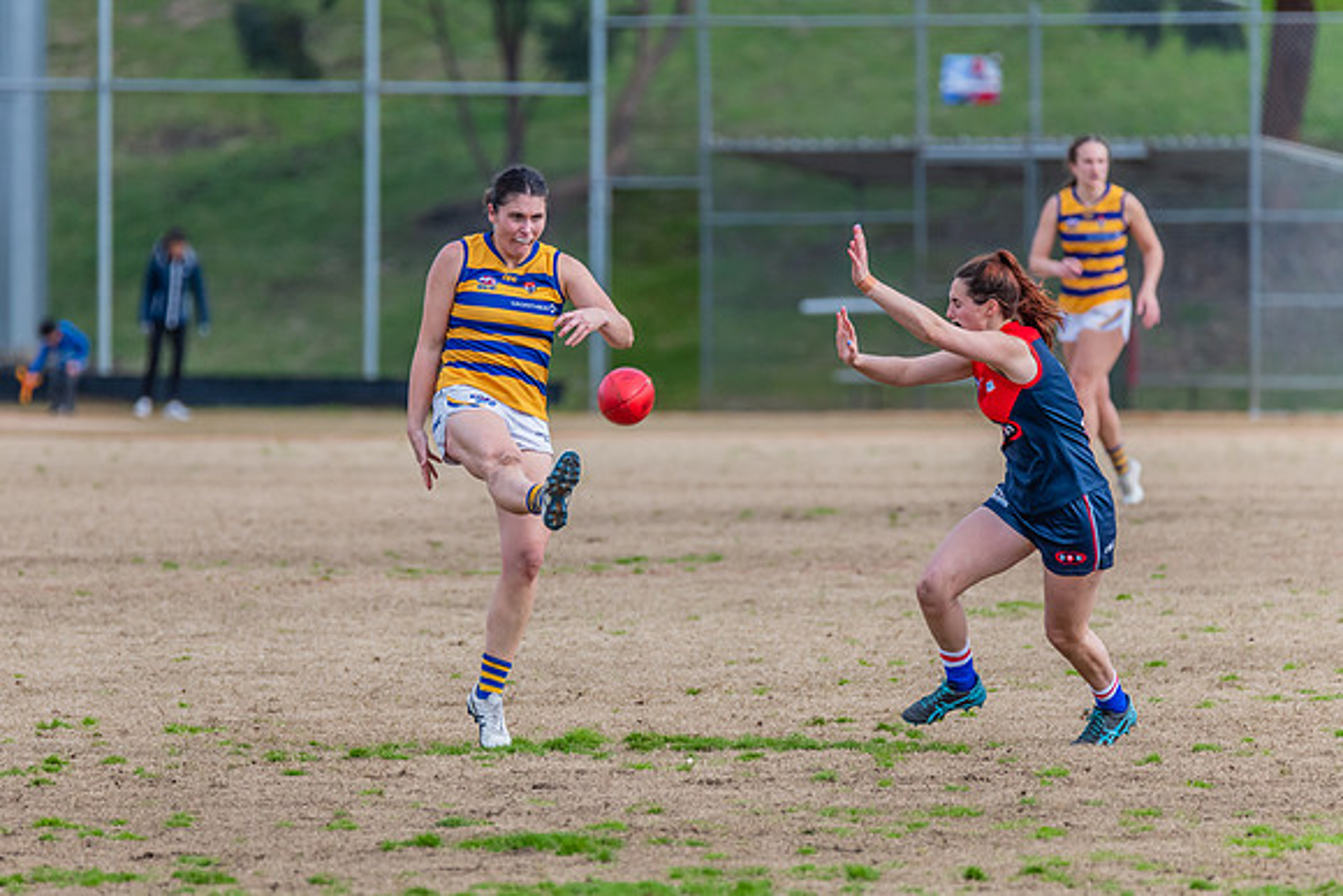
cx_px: 583
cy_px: 481
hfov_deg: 3.5
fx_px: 21756
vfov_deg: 2.4
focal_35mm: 583
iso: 800
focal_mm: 500
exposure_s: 1/1600
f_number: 7.1
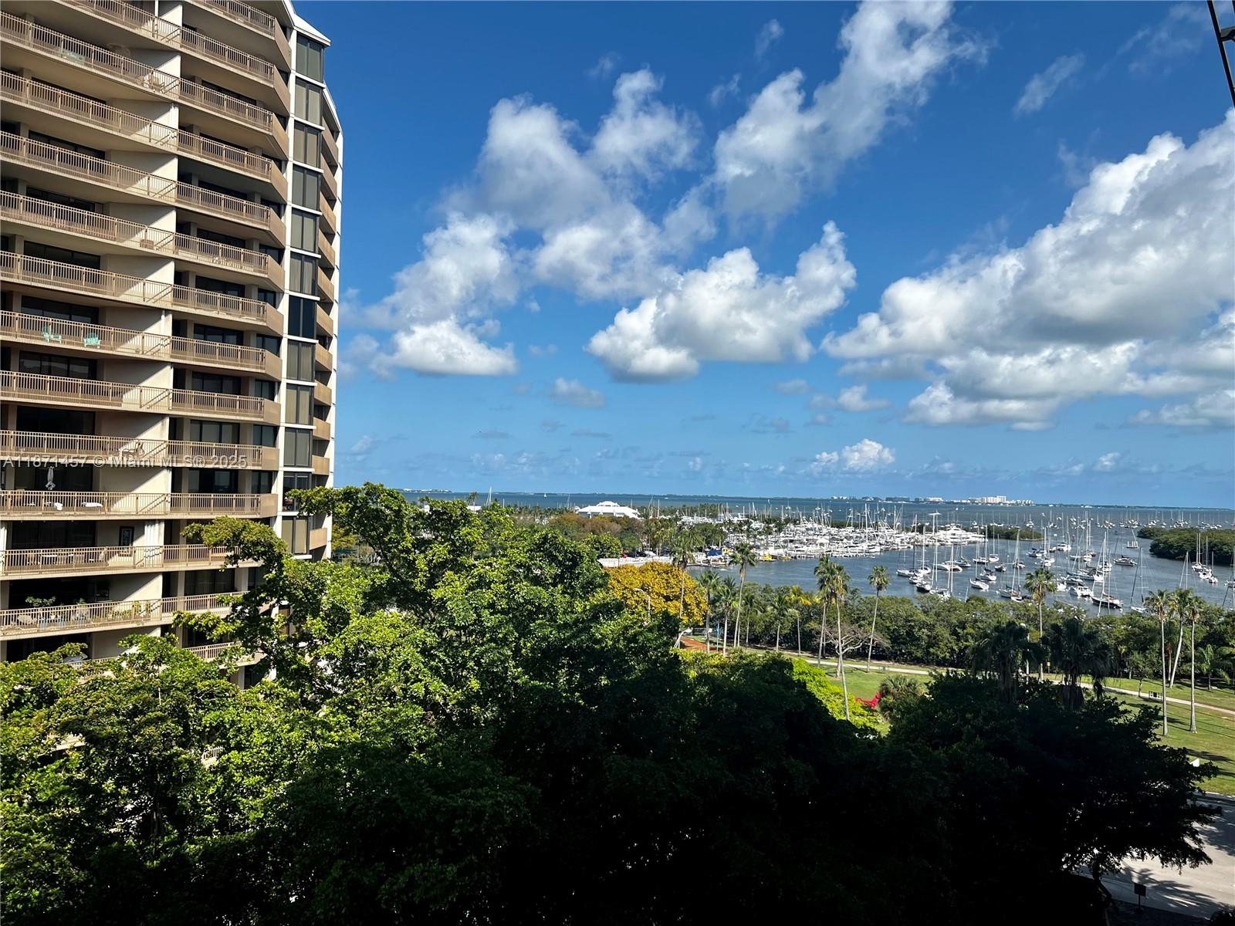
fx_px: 928
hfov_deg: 67.3
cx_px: 618
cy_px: 463
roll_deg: -1.1
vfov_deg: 53.1
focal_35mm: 26
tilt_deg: +1.9
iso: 50
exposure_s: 1/5319
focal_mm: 5.7
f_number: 1.5
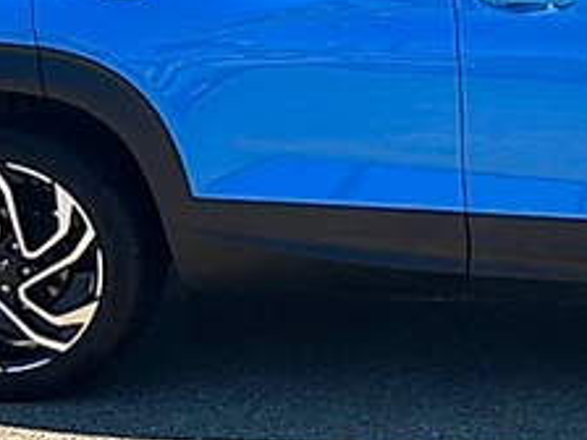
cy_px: 67
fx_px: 1323
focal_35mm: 78
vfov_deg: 18.7
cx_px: 616
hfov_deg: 23.7
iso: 80
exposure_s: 1/3497
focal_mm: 6.86
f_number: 1.78
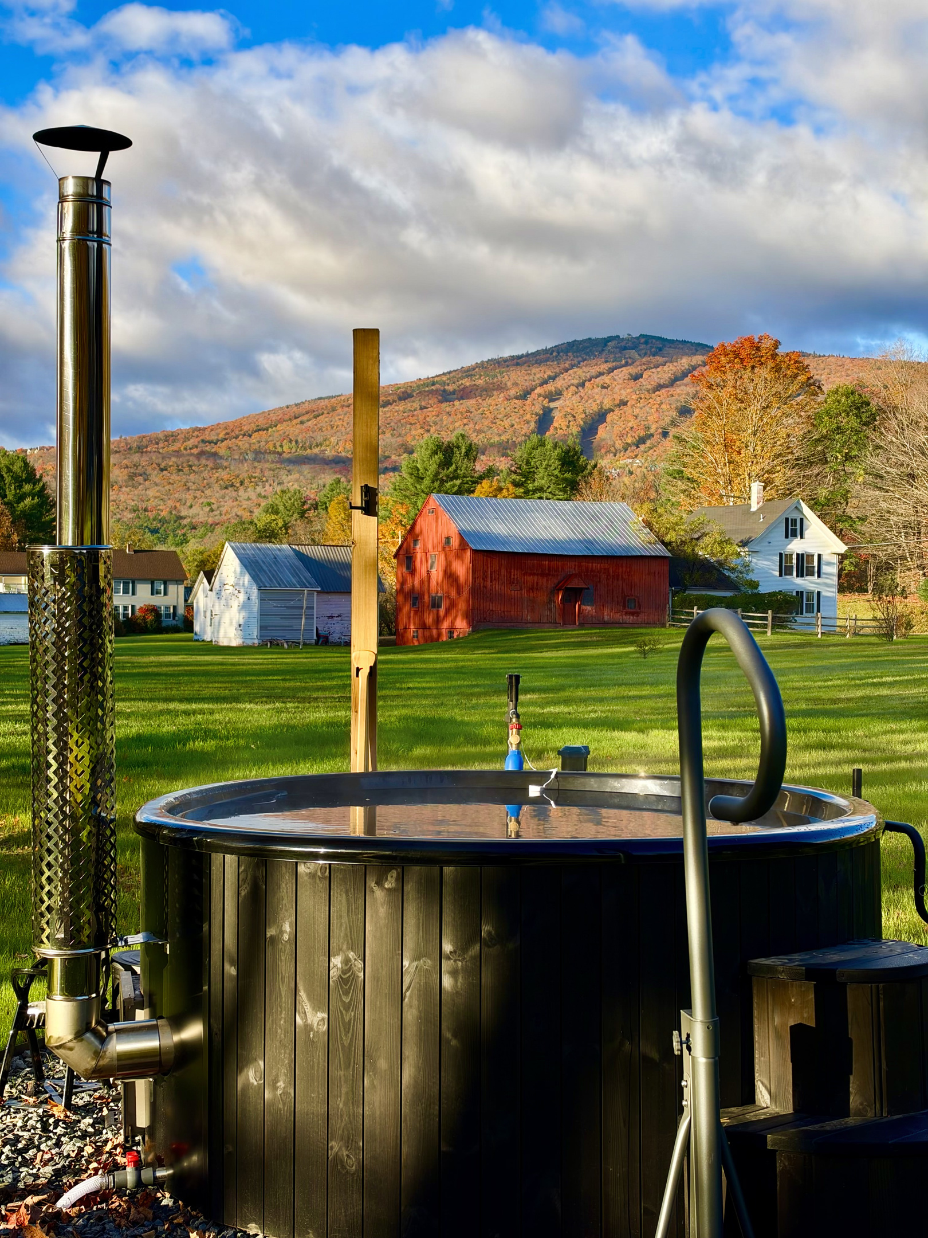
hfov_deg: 30.3
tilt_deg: +0.0
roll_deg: -0.2
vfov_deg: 39.7
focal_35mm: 48
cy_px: 619
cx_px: 464
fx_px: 1716
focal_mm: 6.93
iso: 64
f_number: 1.8
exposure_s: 1/1618
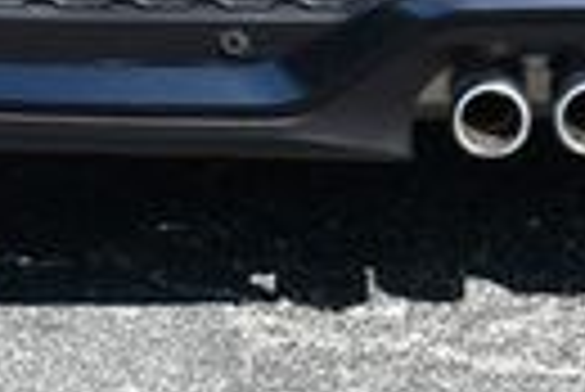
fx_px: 4815
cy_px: -532
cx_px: 454
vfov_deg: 4.6
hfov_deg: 6.9
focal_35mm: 296
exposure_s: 1/250
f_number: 7.1
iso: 200
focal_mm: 30
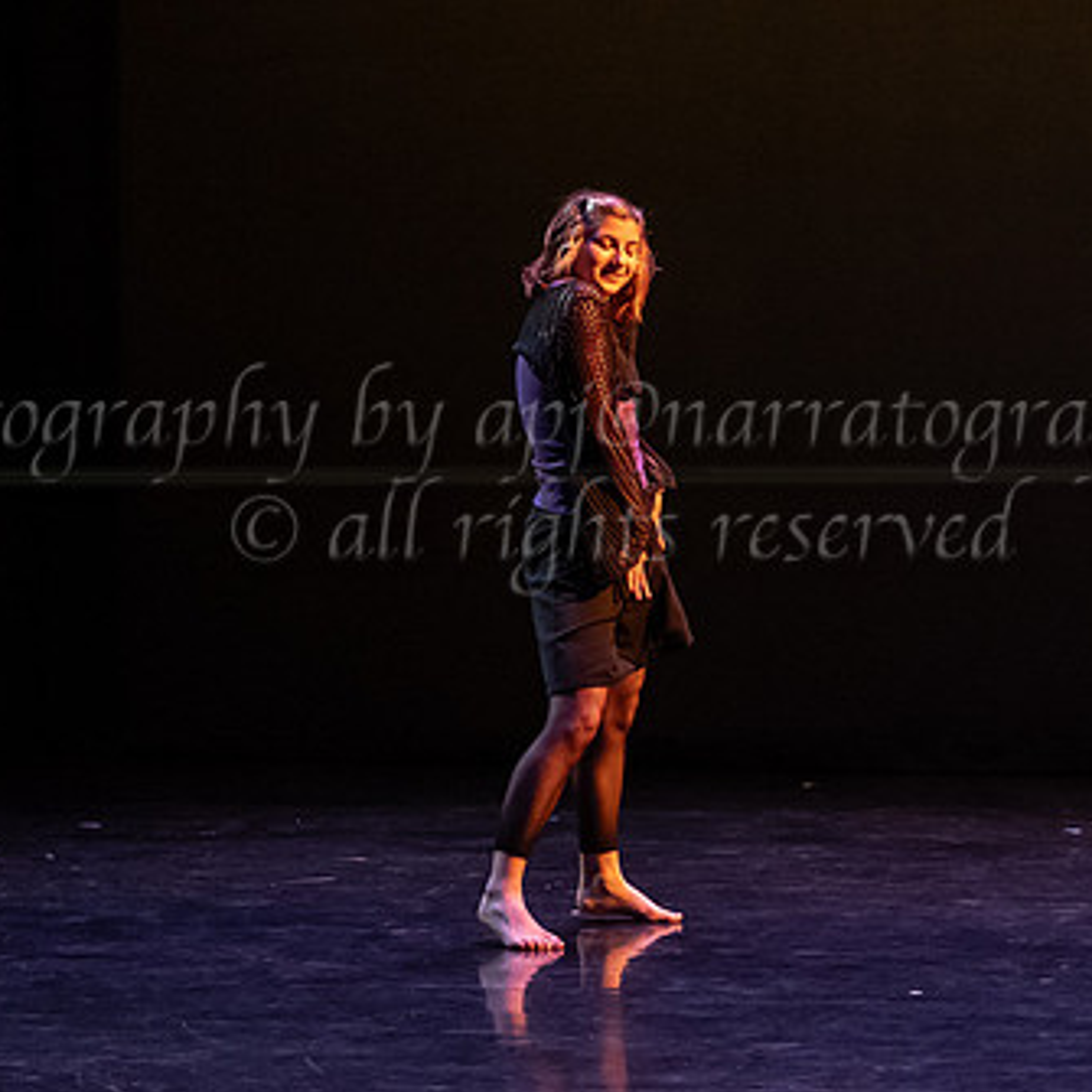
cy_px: 486
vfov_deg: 12.1
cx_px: 612
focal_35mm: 144
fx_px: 5139
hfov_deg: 12.1
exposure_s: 1/320
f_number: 4
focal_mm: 70
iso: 4000
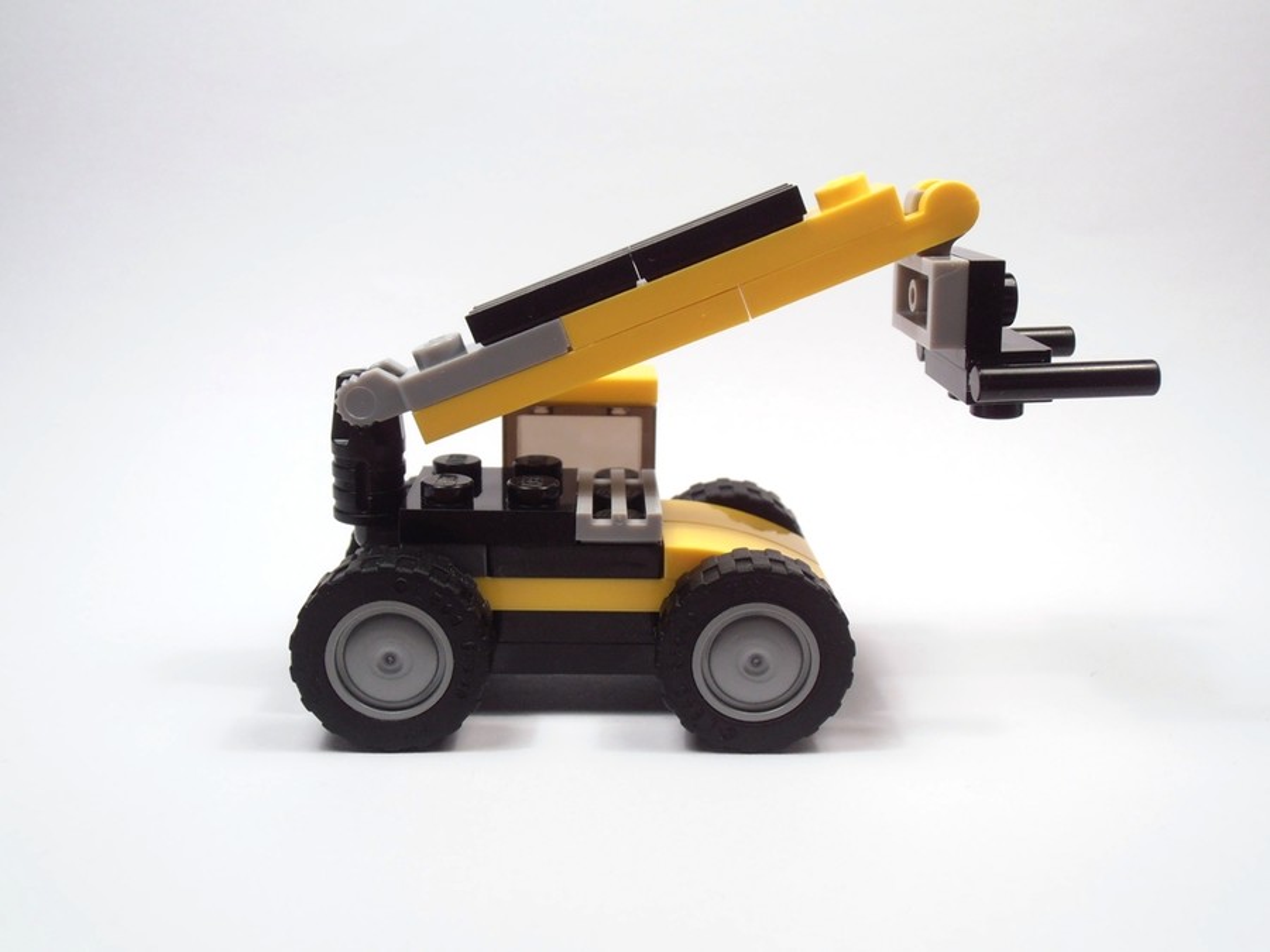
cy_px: 476
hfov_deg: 50.1
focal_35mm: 37
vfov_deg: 38.7
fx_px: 1357
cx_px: 635
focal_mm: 6.61
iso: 80
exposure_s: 1/80
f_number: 3.9
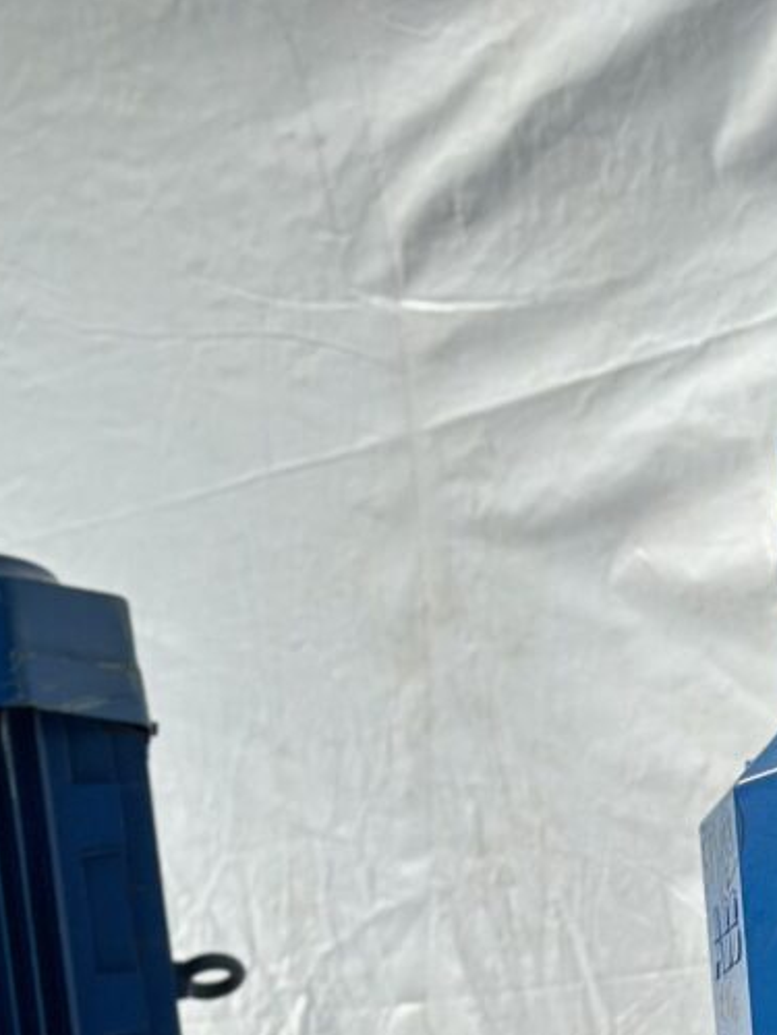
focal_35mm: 131
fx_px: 3921
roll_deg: +3.3
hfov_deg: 11.3
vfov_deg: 14.5
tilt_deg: +1.4
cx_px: 601
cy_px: 1303
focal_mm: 6.86
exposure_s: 1/12048
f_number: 1.78
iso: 100
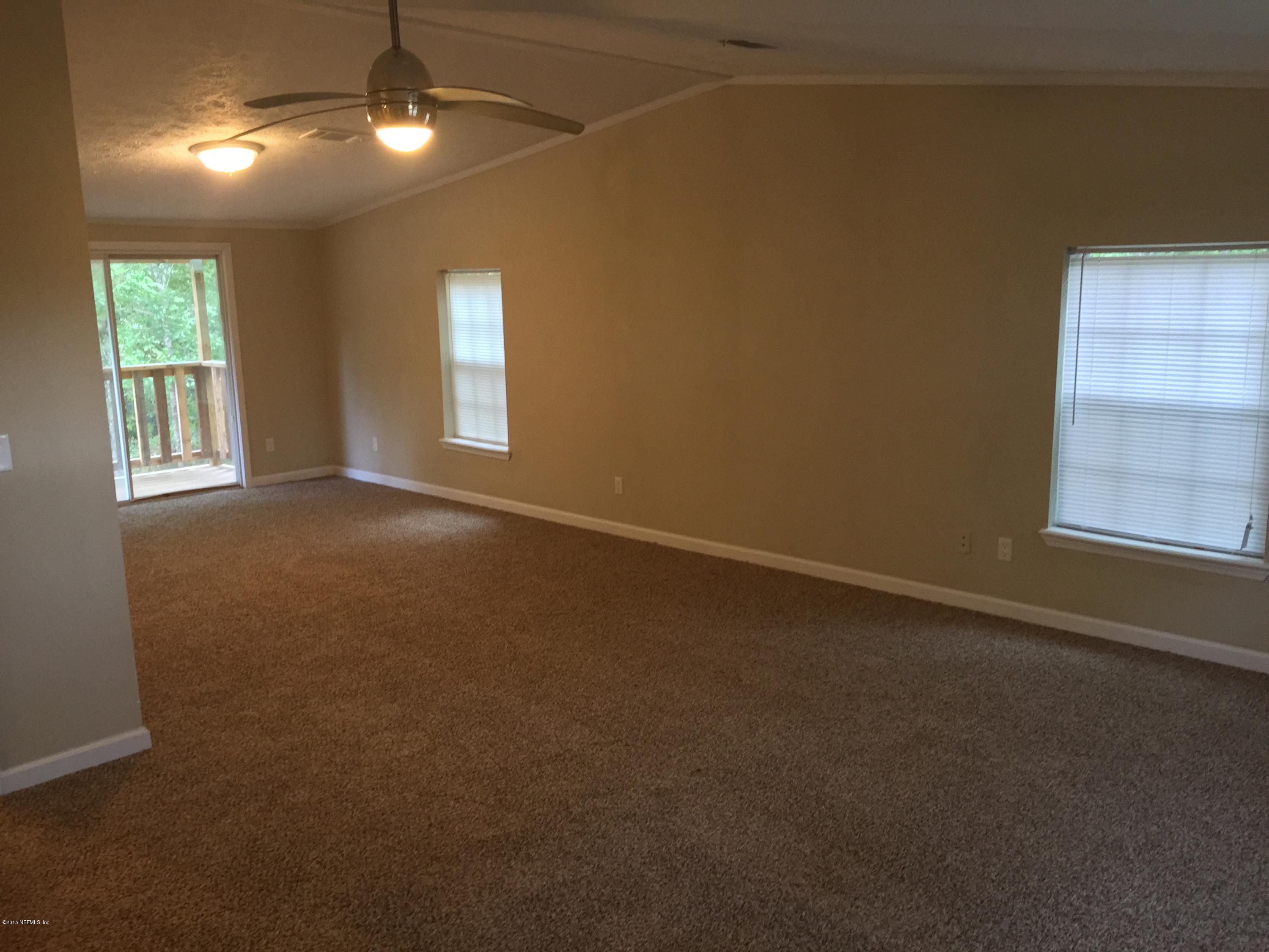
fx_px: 1063
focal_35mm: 29
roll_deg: +0.5
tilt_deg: -9.8
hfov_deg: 61.7
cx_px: 634
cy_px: 476
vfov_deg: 48.2
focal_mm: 4.15
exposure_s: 1/30
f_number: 2.2
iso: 200
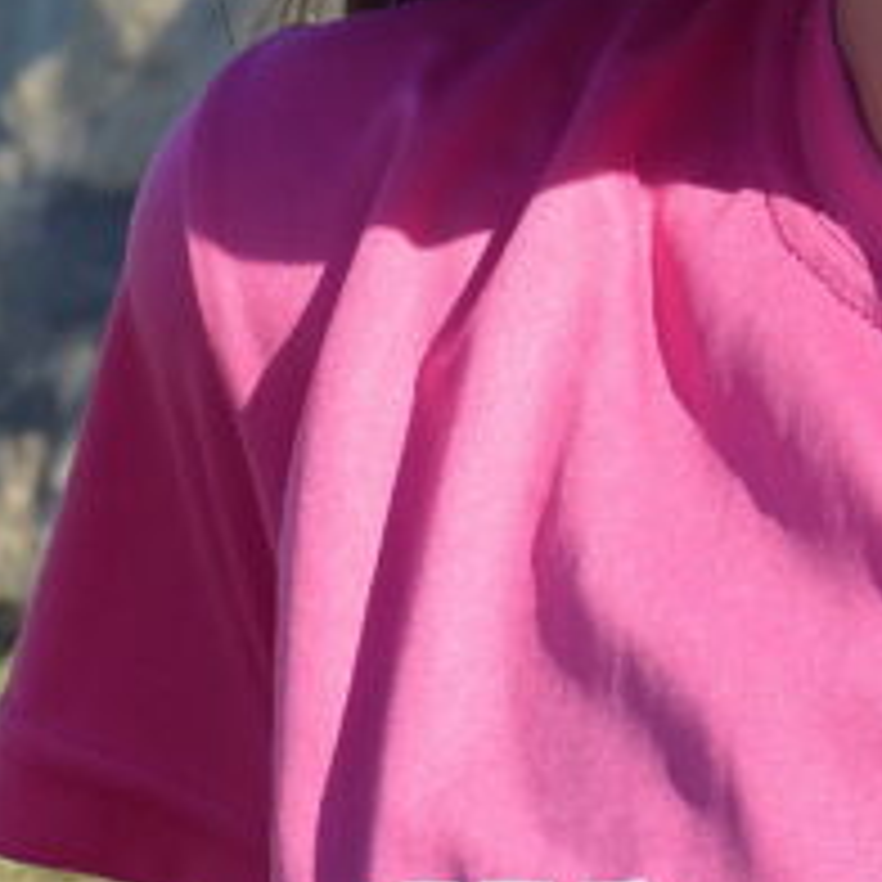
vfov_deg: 4.0
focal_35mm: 433
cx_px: 711
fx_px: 12482
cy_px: -351
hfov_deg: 4.0
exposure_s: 1/1600
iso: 100
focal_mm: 16.9
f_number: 3.2
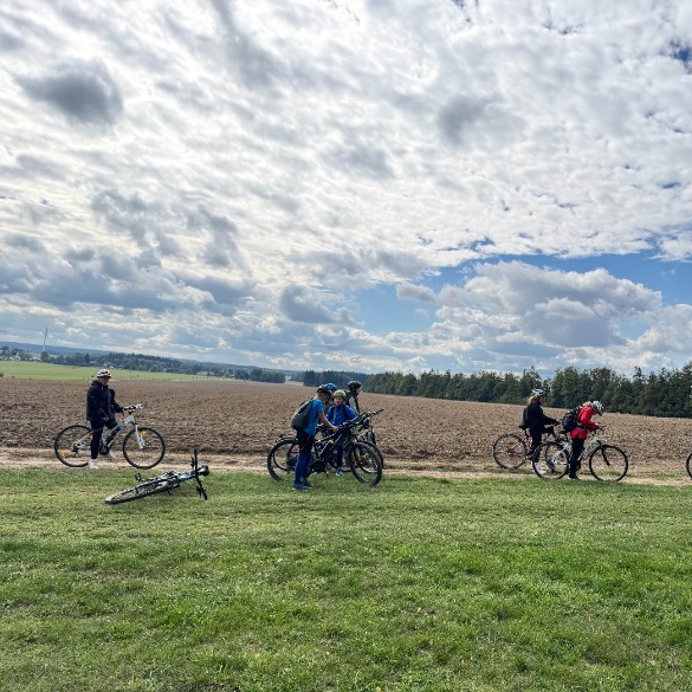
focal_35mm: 29
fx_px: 656
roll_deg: -4.9
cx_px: 429
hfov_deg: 55.0
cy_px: 353
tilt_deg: +2.9
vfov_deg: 55.6
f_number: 1.78
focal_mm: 6.76
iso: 80
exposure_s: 1/1818
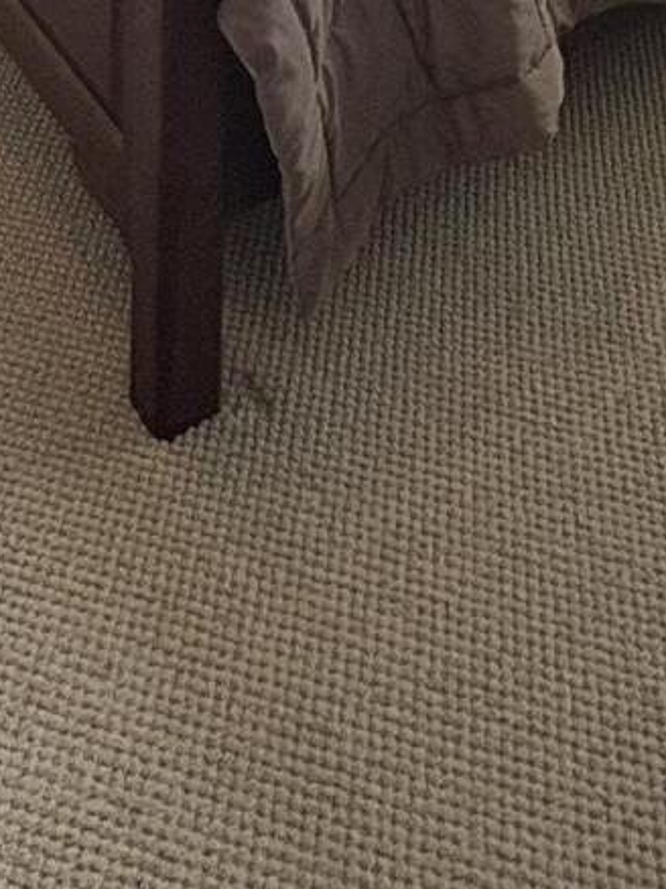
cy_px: -828
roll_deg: -1.0
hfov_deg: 22.9
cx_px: 343
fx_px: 1643
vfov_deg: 19.5
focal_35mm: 64
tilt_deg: -5.0
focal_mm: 2.22
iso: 160
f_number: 2.2
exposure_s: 1/60
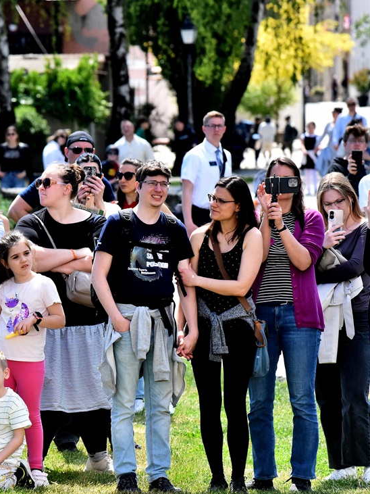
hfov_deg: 4.7
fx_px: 4505
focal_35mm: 316
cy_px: 260
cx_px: 41
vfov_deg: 6.3
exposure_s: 1/4000
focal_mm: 200
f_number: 7.1
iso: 4000
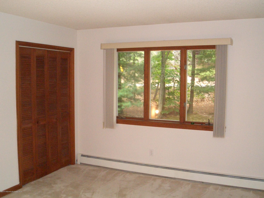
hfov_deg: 51.4
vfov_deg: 39.7
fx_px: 275
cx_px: 132
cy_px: 99
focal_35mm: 36
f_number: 4
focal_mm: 4.8
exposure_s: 1/40
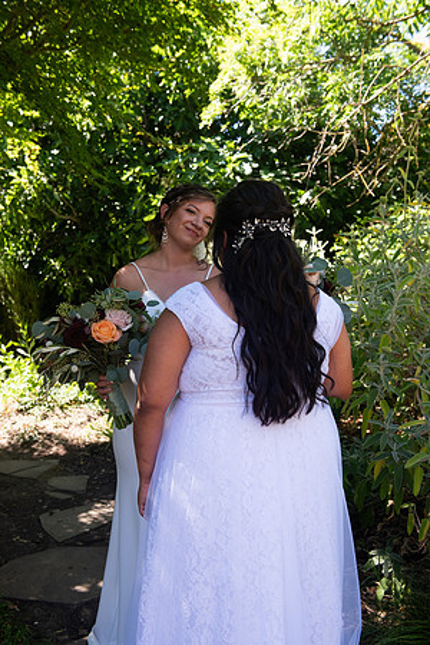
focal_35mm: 38
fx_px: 681
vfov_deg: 50.7
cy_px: 322
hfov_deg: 35.1
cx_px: 215
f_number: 5
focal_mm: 38
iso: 640
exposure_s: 1/400
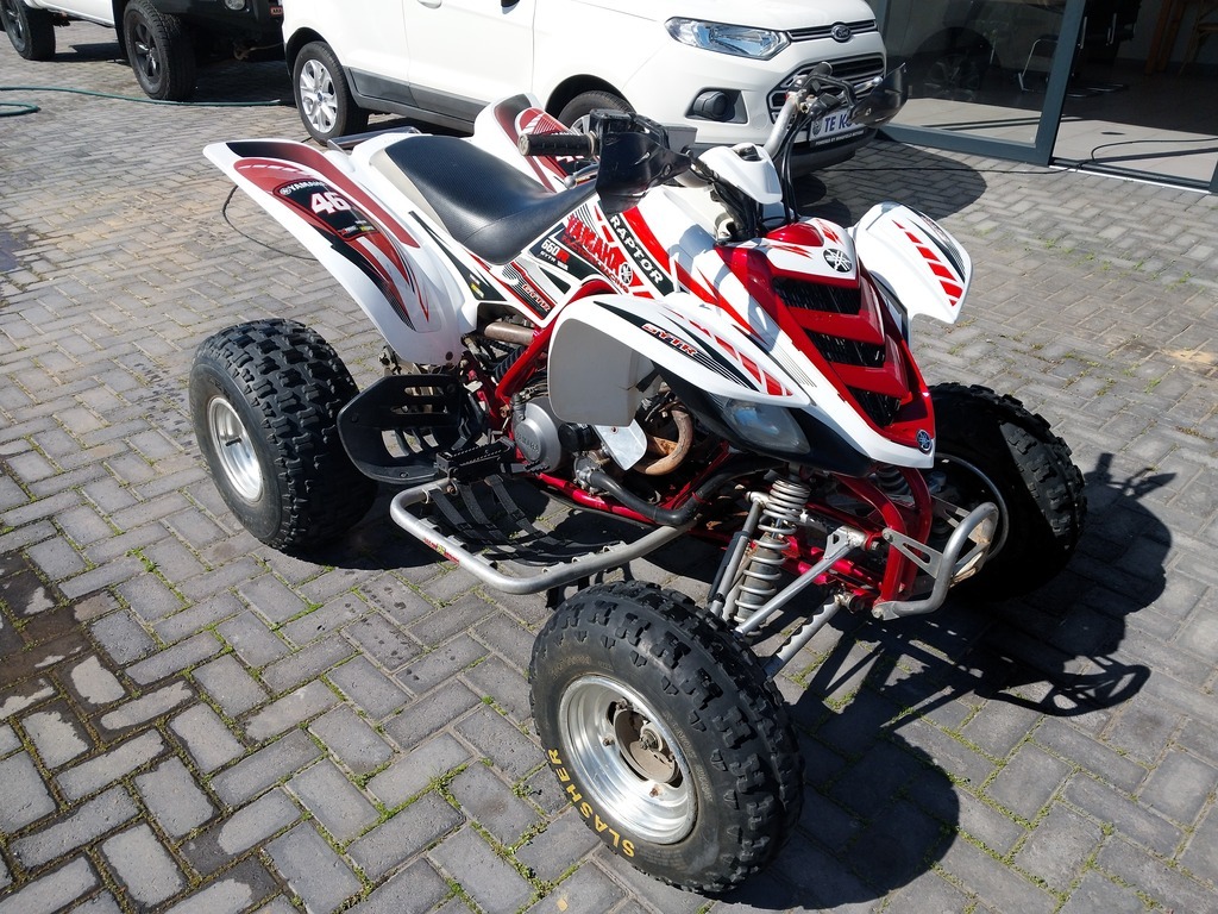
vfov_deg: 53.1
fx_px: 915
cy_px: 457
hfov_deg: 67.3
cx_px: 609
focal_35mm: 26
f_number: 1.8
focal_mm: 4
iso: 20
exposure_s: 1/30
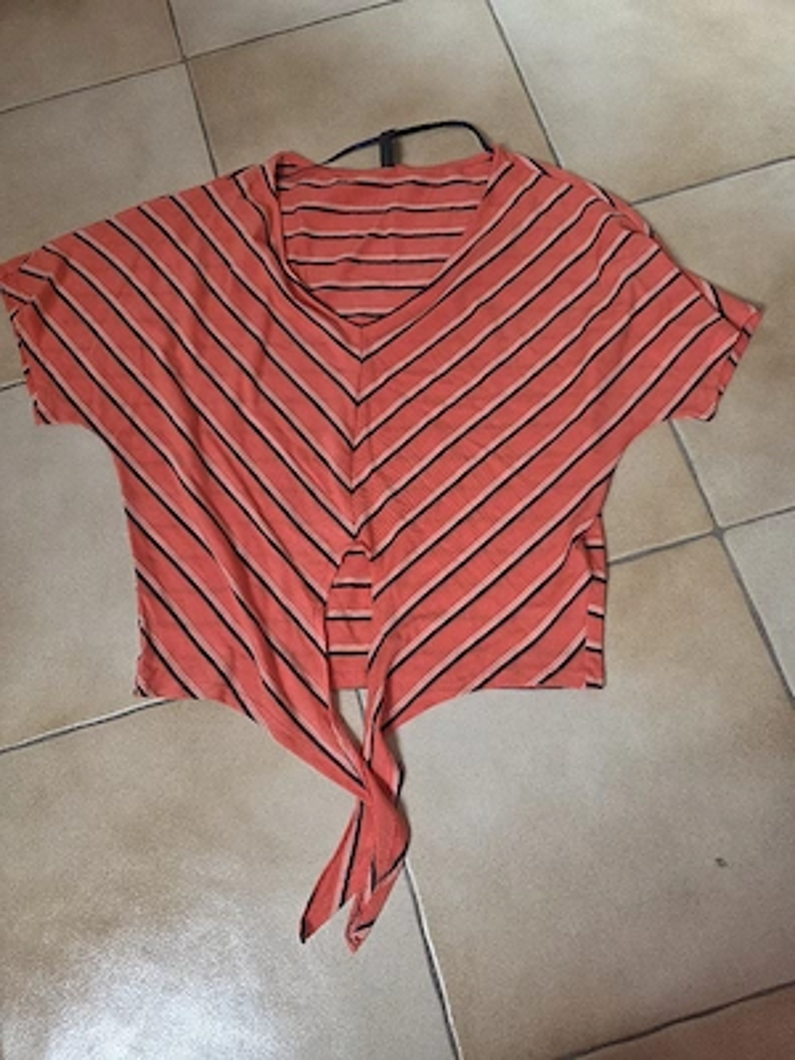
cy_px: 530
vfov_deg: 73.9
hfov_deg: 58.9
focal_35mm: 23
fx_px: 704
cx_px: 398
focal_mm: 6.3
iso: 160
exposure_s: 1/101
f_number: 1.7
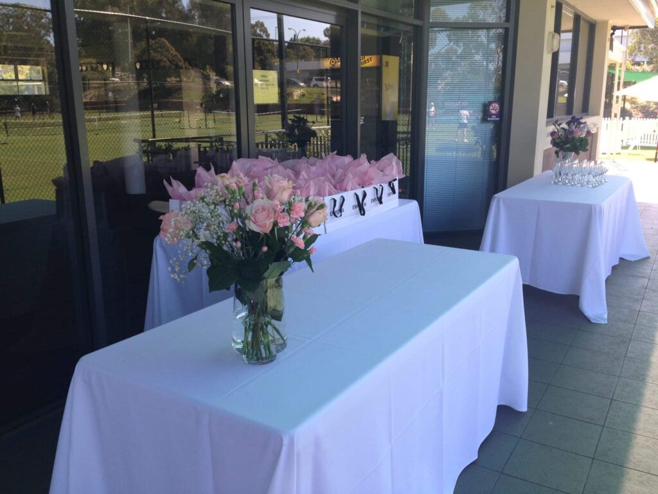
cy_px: 247
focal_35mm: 33
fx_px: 627
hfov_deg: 55.4
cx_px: 329
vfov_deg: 42.9
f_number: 2.4
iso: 50
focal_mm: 4.12
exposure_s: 1/241
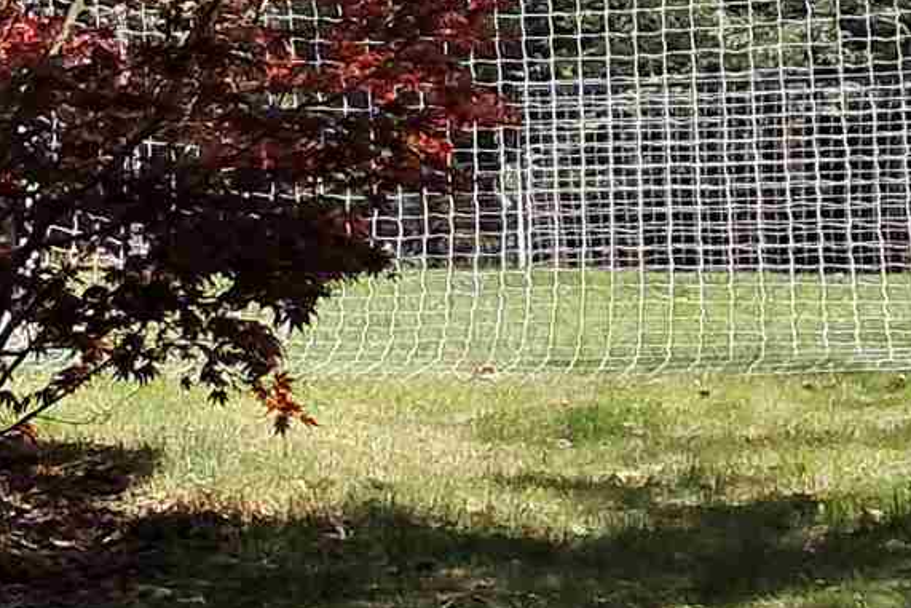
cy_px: 322
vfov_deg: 9.1
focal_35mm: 151
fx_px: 3822
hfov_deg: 11.0
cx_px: -1418
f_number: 1.8
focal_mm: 4
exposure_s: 1/287
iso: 50
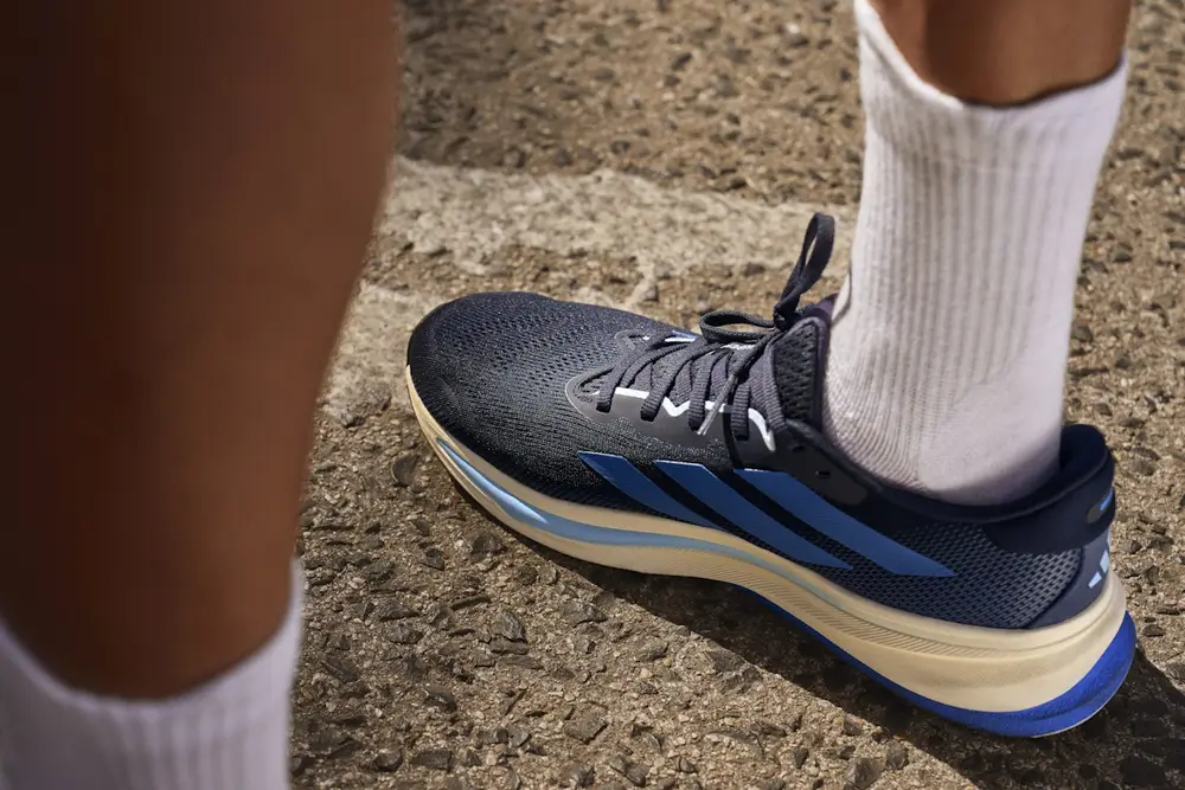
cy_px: 395
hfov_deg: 31.9
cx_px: 592
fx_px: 2074
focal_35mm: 63
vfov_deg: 21.6
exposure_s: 1/320
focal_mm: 63
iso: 100
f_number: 5.6
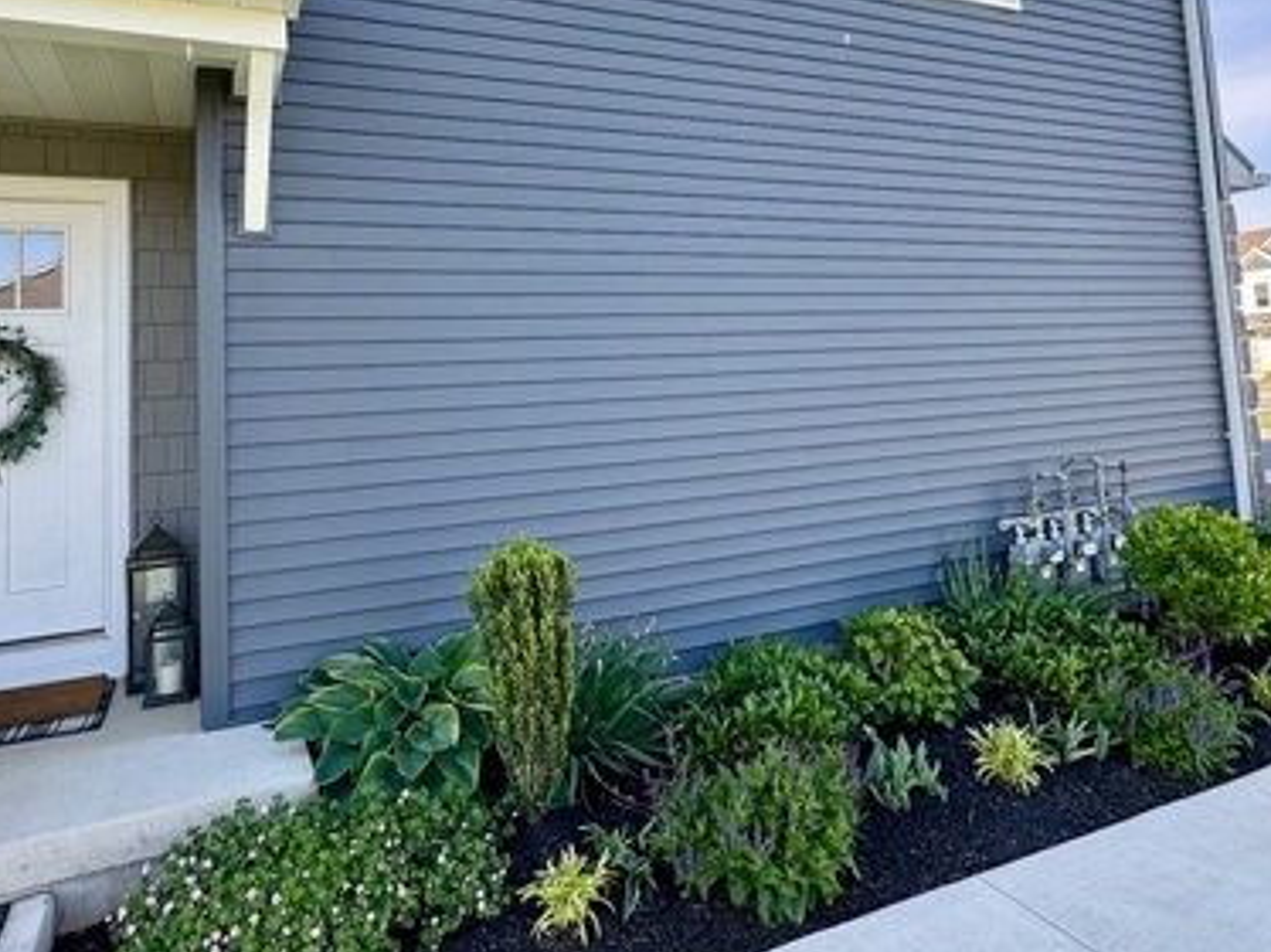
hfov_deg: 69.4
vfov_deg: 53.7
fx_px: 917
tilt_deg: +4.6
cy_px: 313
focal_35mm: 25
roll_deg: +2.6
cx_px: 627
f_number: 2.2
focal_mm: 2.22
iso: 40
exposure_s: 1/201
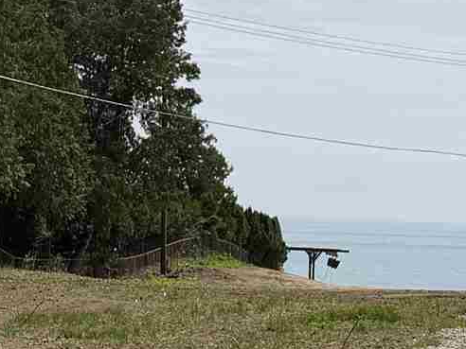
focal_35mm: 150
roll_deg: -1.7
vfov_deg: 9.9
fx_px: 2019
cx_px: 443
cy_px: 253
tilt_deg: -1.3
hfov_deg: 13.0
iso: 80
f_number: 1.78
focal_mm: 6.76
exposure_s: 1/10309
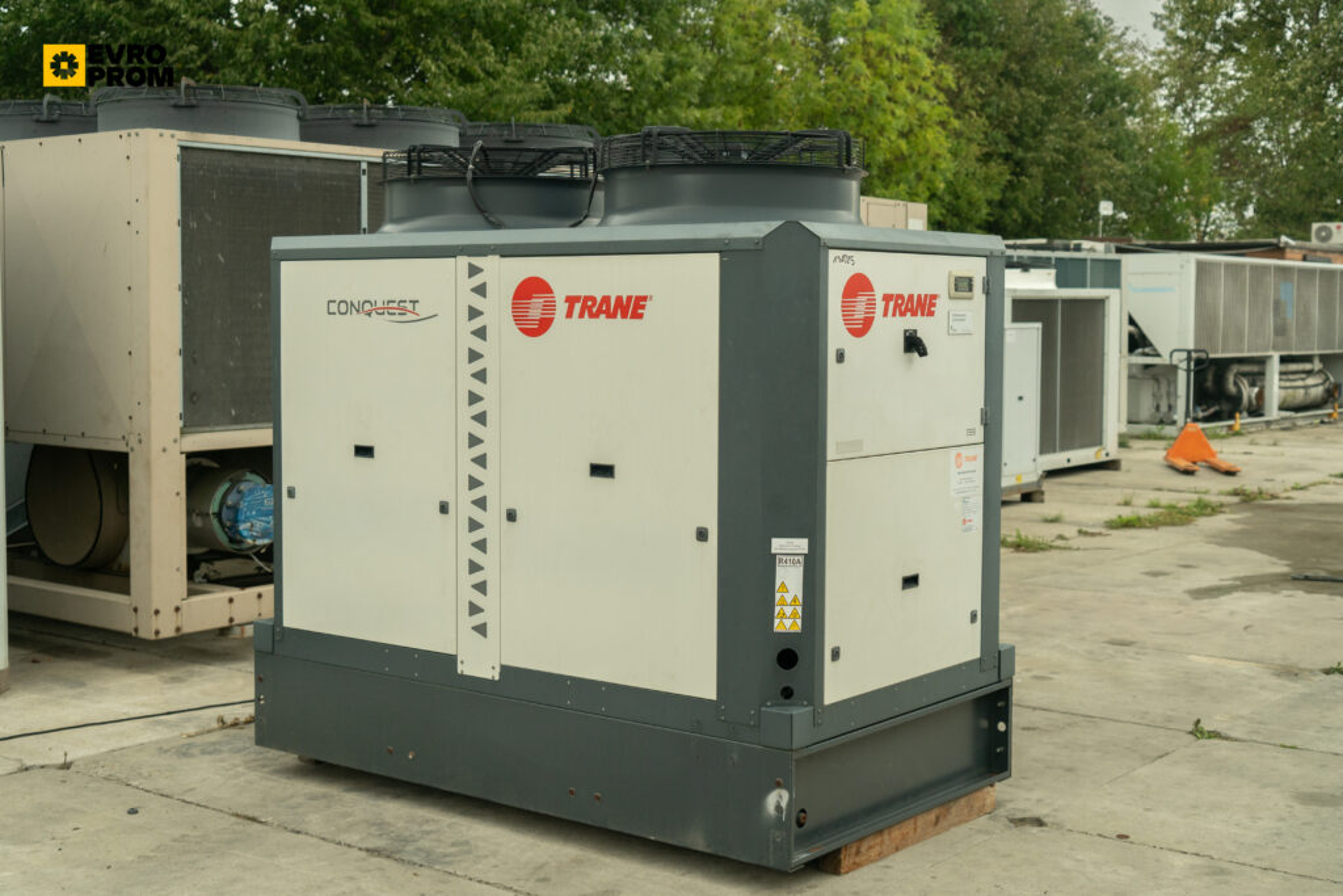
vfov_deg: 29.9
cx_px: 672
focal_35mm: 45
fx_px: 1679
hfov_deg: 43.6
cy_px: 448
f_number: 4.5
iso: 500
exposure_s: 1/250
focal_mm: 45
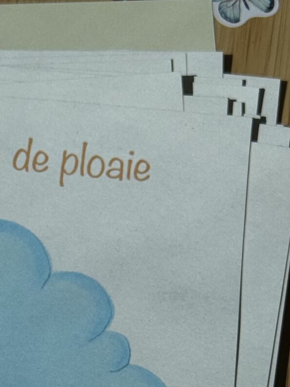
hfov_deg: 9.3
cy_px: 559
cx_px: -133
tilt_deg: -67.4
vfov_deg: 12.2
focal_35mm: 155
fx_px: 1731
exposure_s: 1/4975
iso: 64
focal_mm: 6.76
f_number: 1.78
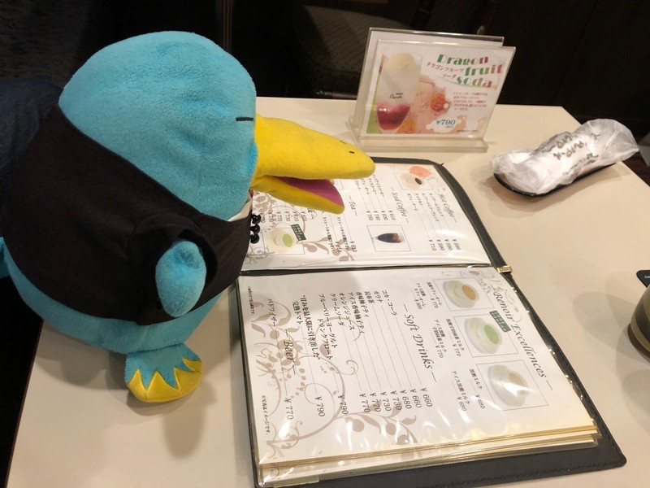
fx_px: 526
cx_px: 325
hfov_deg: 63.4
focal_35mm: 28
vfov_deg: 49.7
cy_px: 244
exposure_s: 1/17
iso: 40
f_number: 1.8
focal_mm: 3.99
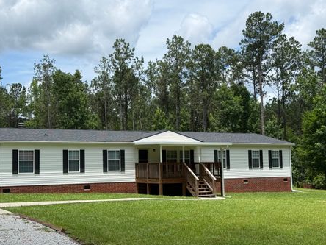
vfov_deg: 27.0
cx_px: 146
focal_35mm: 54
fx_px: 509
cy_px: 126
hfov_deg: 35.5
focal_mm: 6.76
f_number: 1.78
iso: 100
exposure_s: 1/3891
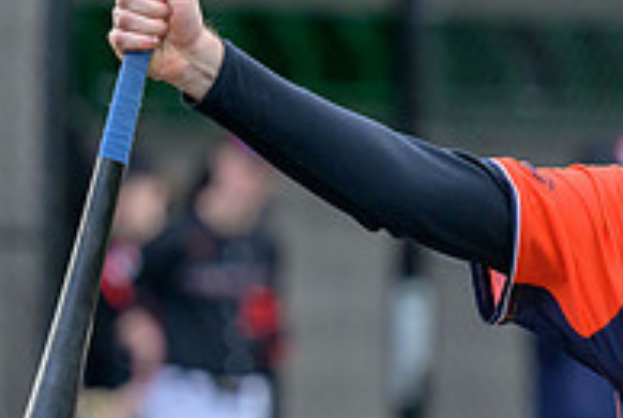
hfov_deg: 3.9
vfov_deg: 2.6
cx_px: 663
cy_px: 343
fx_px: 9030
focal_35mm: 521
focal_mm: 145
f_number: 3.2
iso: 2500
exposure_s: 1/2000
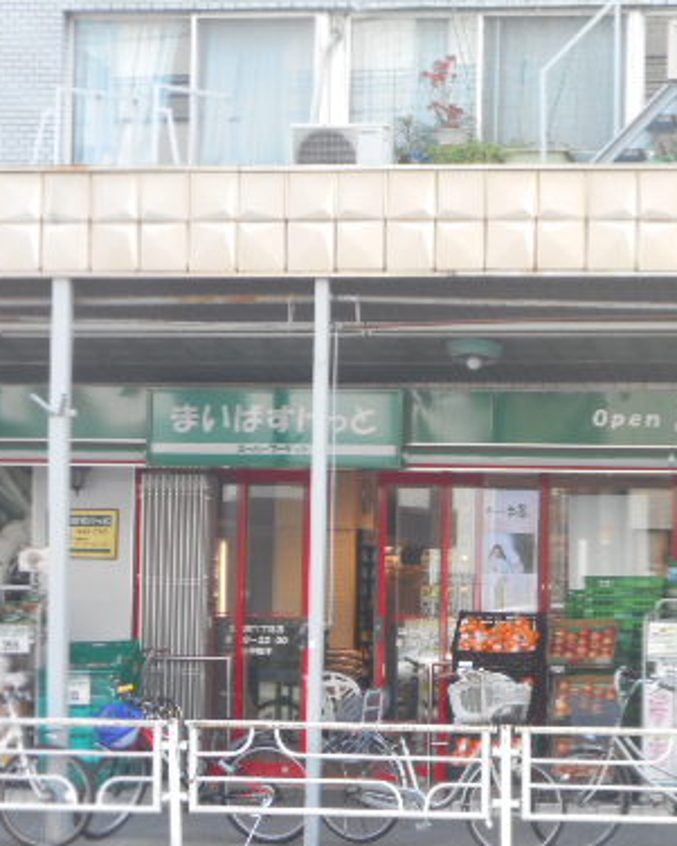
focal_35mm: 128
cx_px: 686
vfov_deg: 15.0
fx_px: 3205
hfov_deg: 11.9
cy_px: 538
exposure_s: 1/60
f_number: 5.5
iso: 200
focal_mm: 13.8
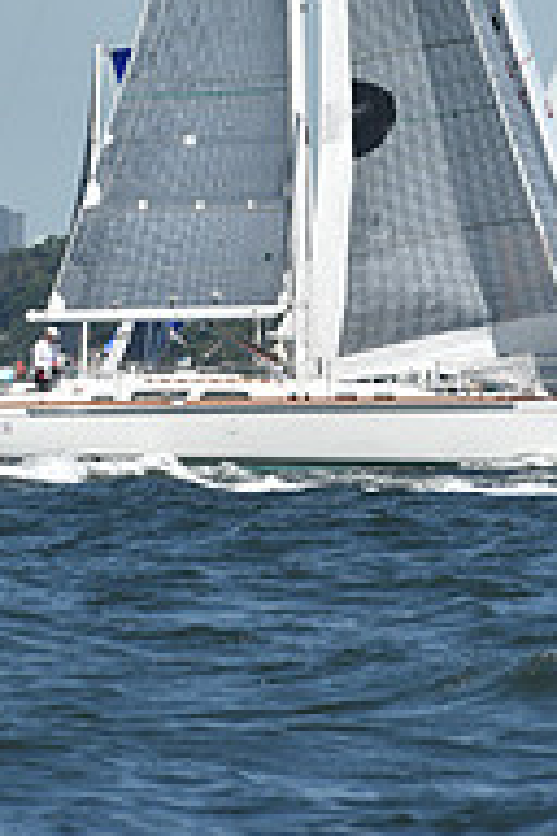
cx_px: 268
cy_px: -396
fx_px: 12949
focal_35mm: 558
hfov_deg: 2.5
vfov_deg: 3.7
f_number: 8
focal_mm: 185
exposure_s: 1/1250
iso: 250
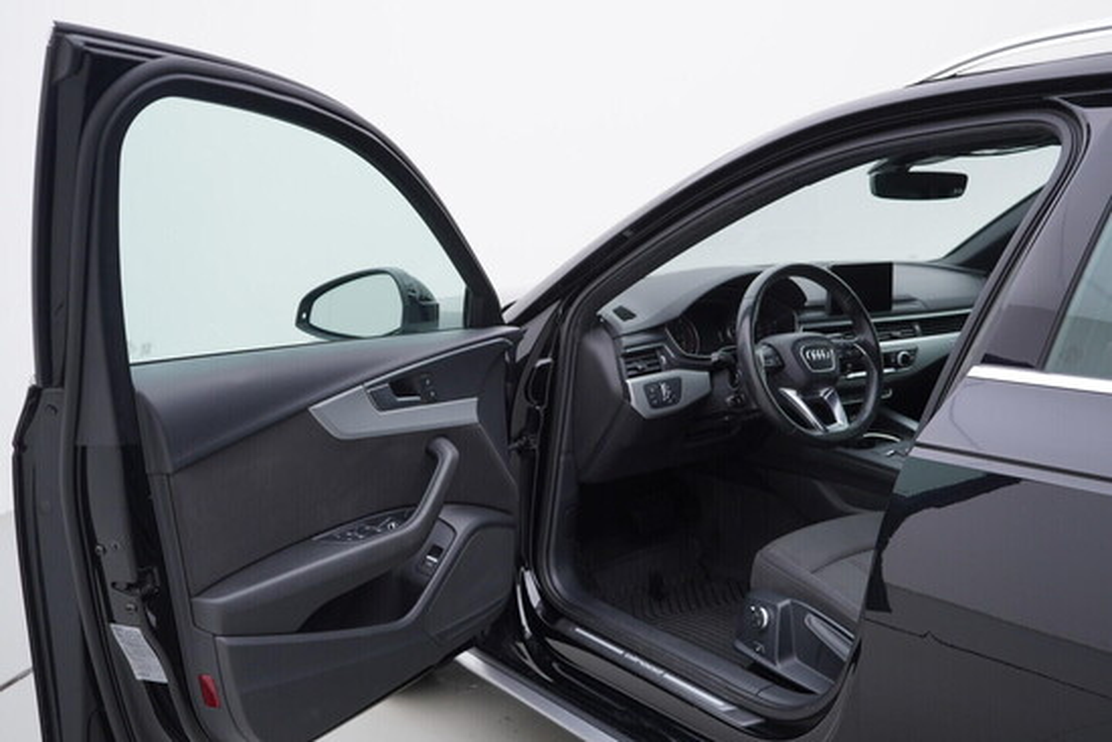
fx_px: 1112
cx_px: 556
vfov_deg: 36.9
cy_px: 371
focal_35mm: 36
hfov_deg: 53.1
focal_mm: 24
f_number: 3.5
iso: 125
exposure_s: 1/60
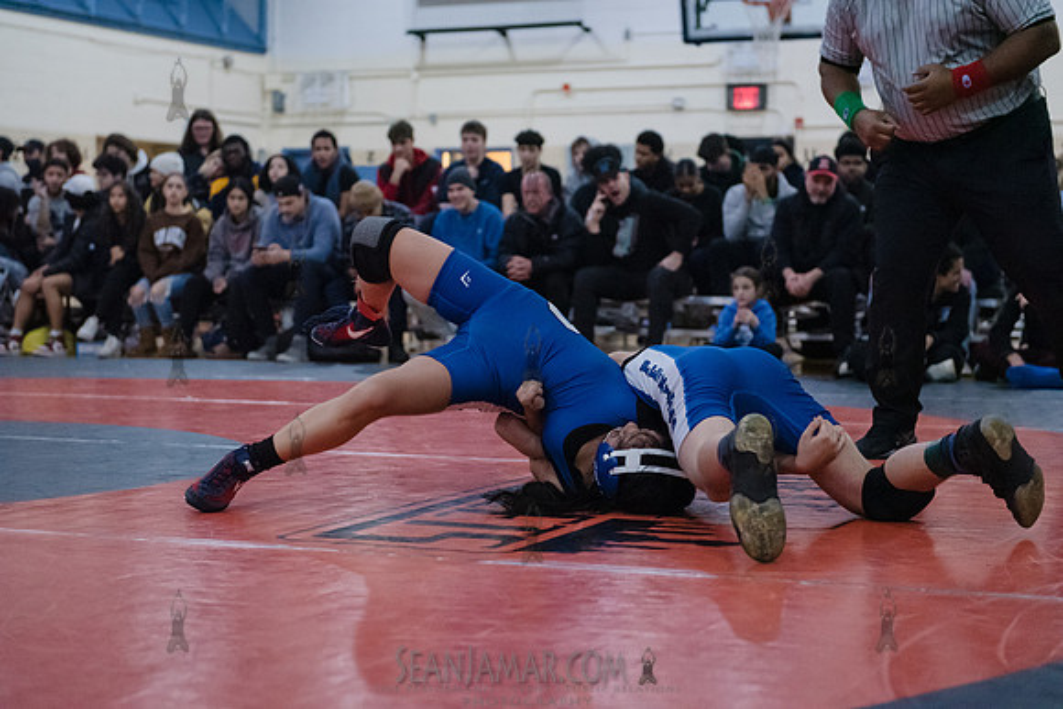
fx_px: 2067
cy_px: 354
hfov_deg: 28.8
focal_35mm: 70
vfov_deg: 19.5
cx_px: 532
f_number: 3.2
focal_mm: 70
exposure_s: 1/320
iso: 8000
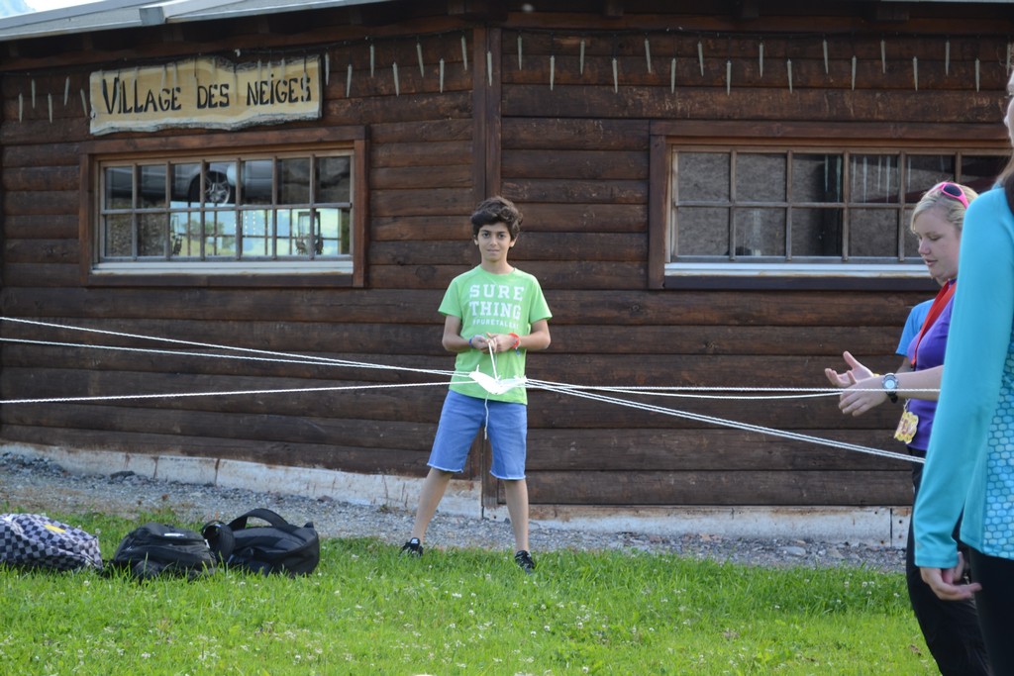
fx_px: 2324
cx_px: 507
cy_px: 338
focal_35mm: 82
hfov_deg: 24.6
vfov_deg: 16.6
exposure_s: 1/100
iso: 200
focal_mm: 55
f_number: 5.6
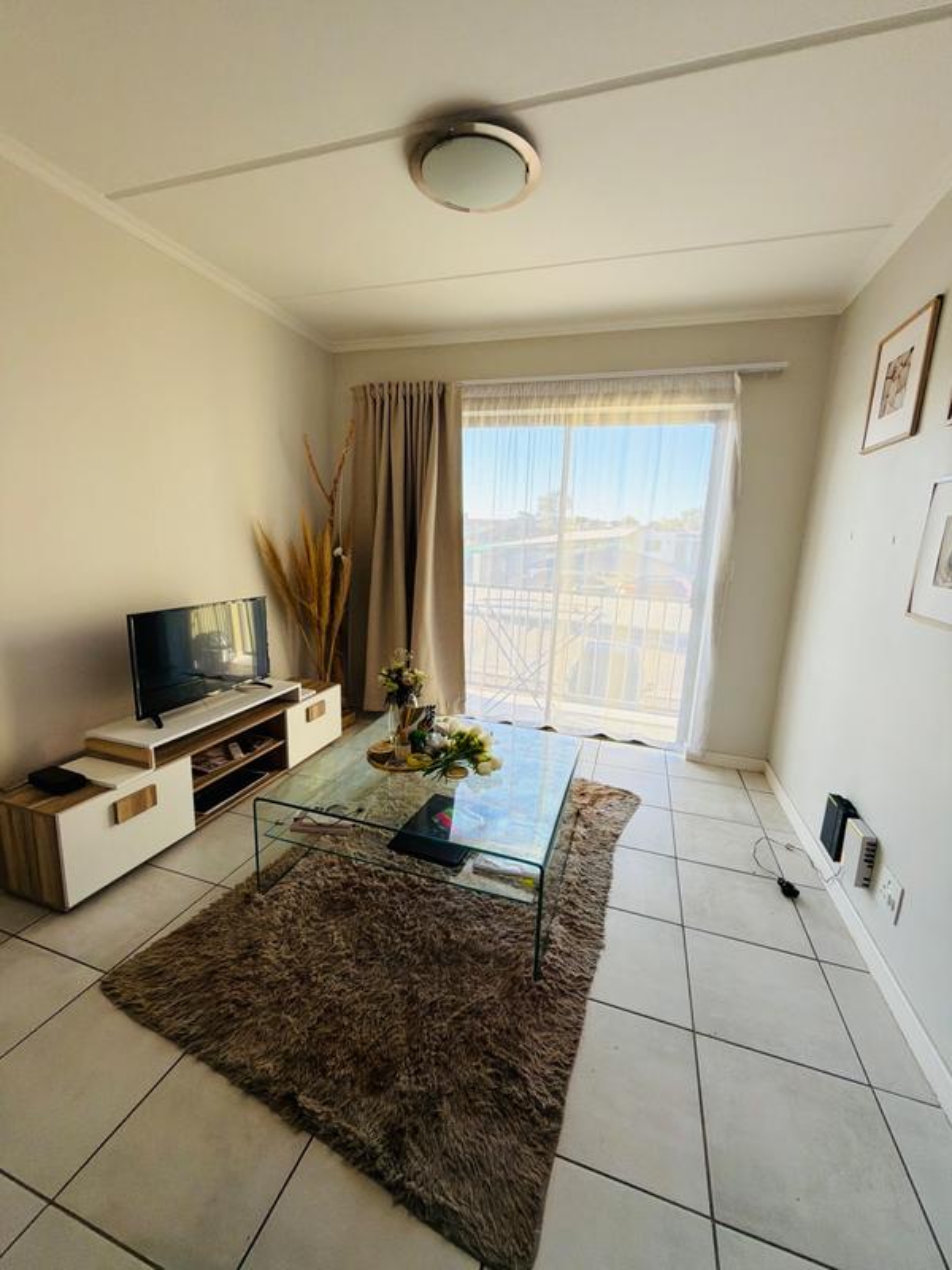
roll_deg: -2.5
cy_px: 635
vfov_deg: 102.1
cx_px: 476
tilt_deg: -10.7
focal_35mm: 14
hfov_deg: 85.7
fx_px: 513
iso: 80
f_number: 2.2
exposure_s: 1/121
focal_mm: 2.22
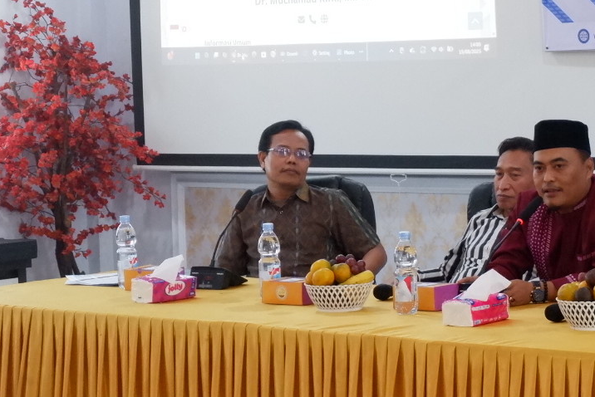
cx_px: 628
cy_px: 145
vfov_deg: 11.5
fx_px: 1967
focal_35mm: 119
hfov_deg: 16.7
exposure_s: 1/100
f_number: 5
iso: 3200
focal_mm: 32.5
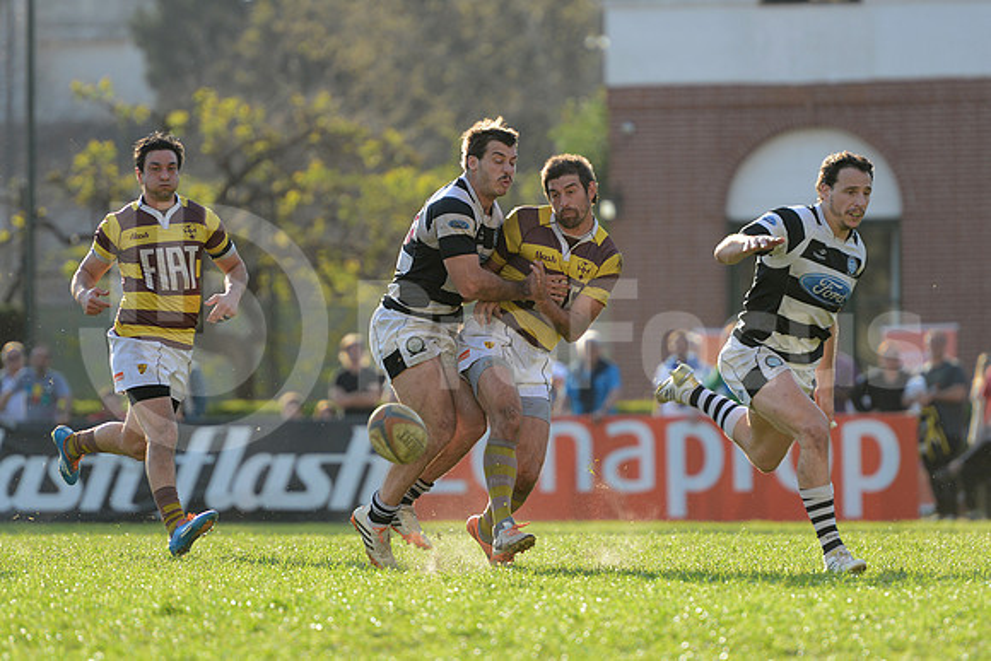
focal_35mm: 280
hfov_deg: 7.4
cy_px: 330
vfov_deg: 4.9
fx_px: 7709
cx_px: 496
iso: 320
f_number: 4
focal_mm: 280
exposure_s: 1/640
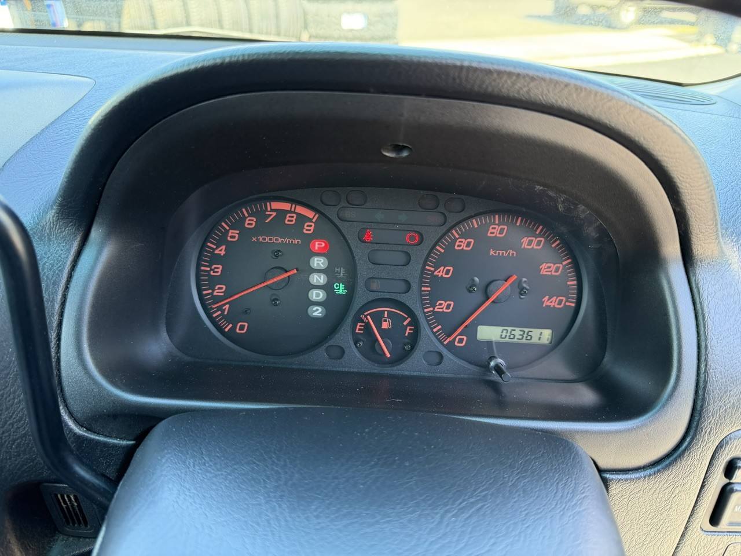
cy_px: 278
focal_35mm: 24
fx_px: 514
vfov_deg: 56.8
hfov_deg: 71.6
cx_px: 370
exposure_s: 1/74
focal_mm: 6.76
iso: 200
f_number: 1.78
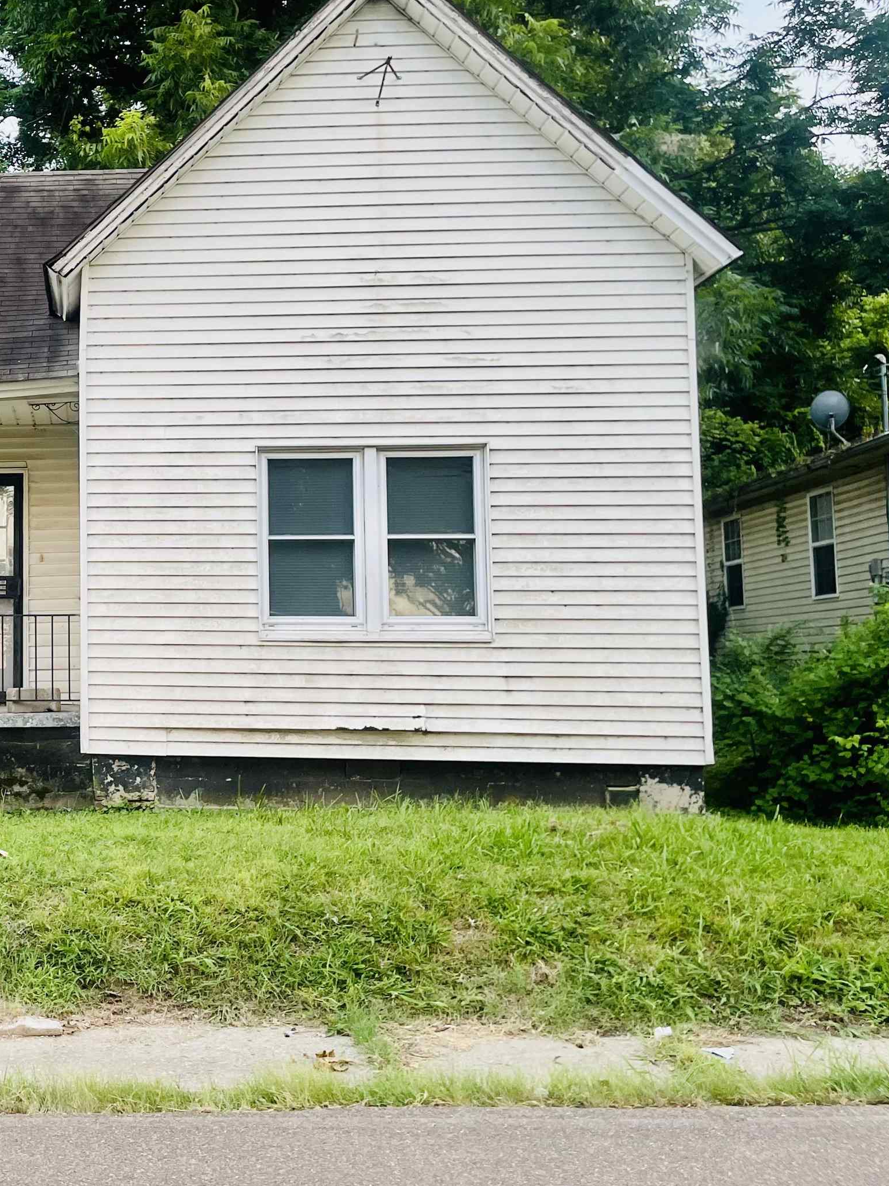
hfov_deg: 33.7
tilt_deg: +5.6
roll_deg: +0.3
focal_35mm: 39
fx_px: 1335
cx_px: 8
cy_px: 554
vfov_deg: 47.8
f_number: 1.6
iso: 125
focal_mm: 4.2
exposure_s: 1/121
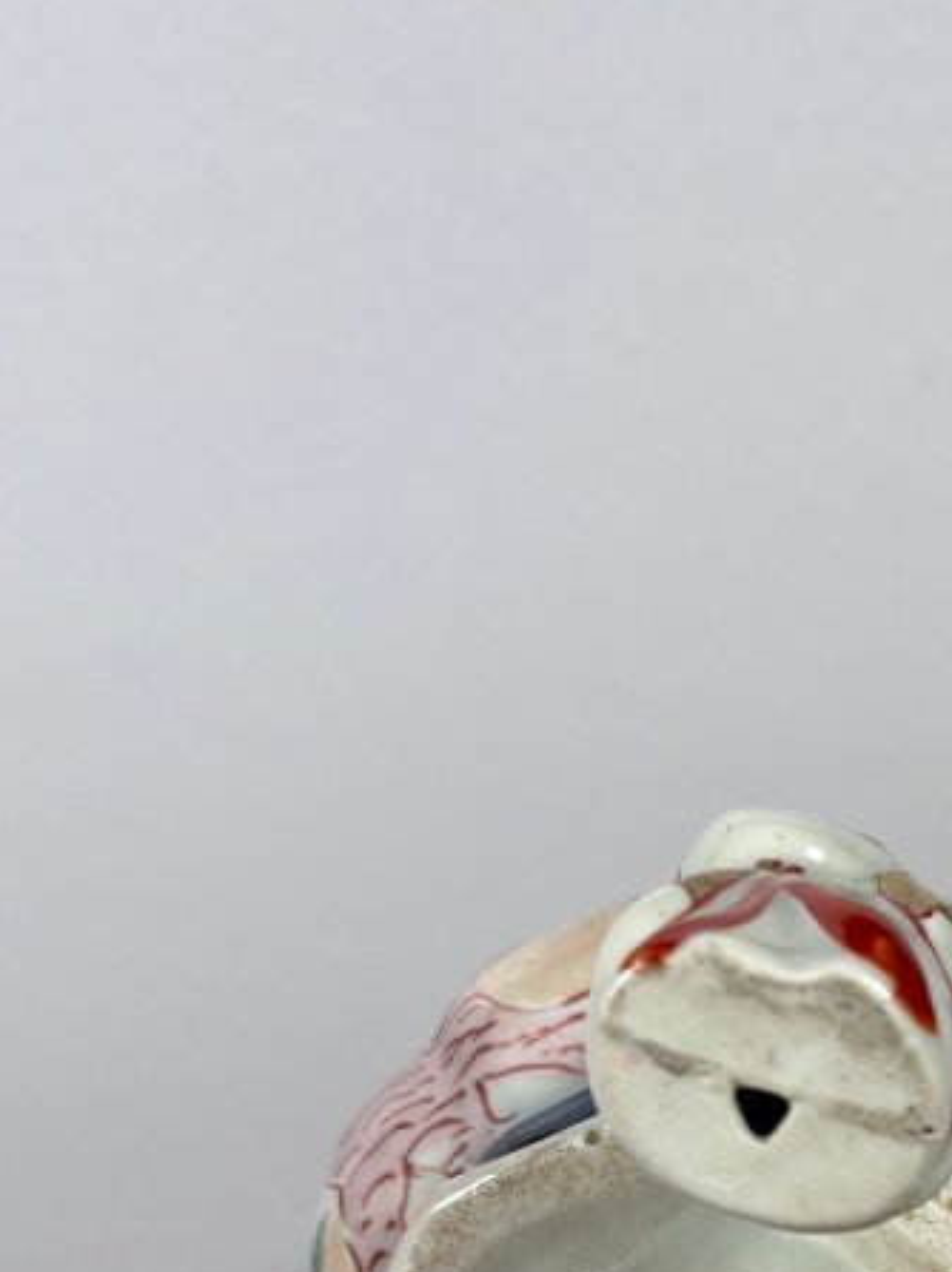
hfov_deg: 20.0
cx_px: 1052
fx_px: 2569
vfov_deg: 25.8
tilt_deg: -21.7
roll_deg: -0.8
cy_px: 1380
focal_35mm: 70
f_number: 1.6
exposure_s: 1/191
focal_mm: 5.96
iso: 40
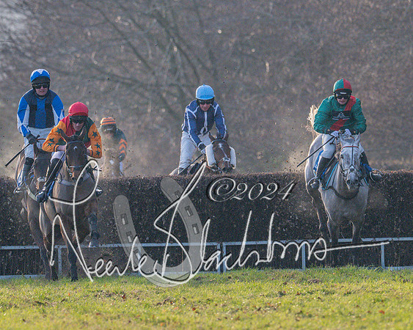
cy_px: 100
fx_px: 12689
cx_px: 249
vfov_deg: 1.5
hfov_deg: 1.9
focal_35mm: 1038
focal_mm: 400
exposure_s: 1/2000
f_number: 5
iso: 800
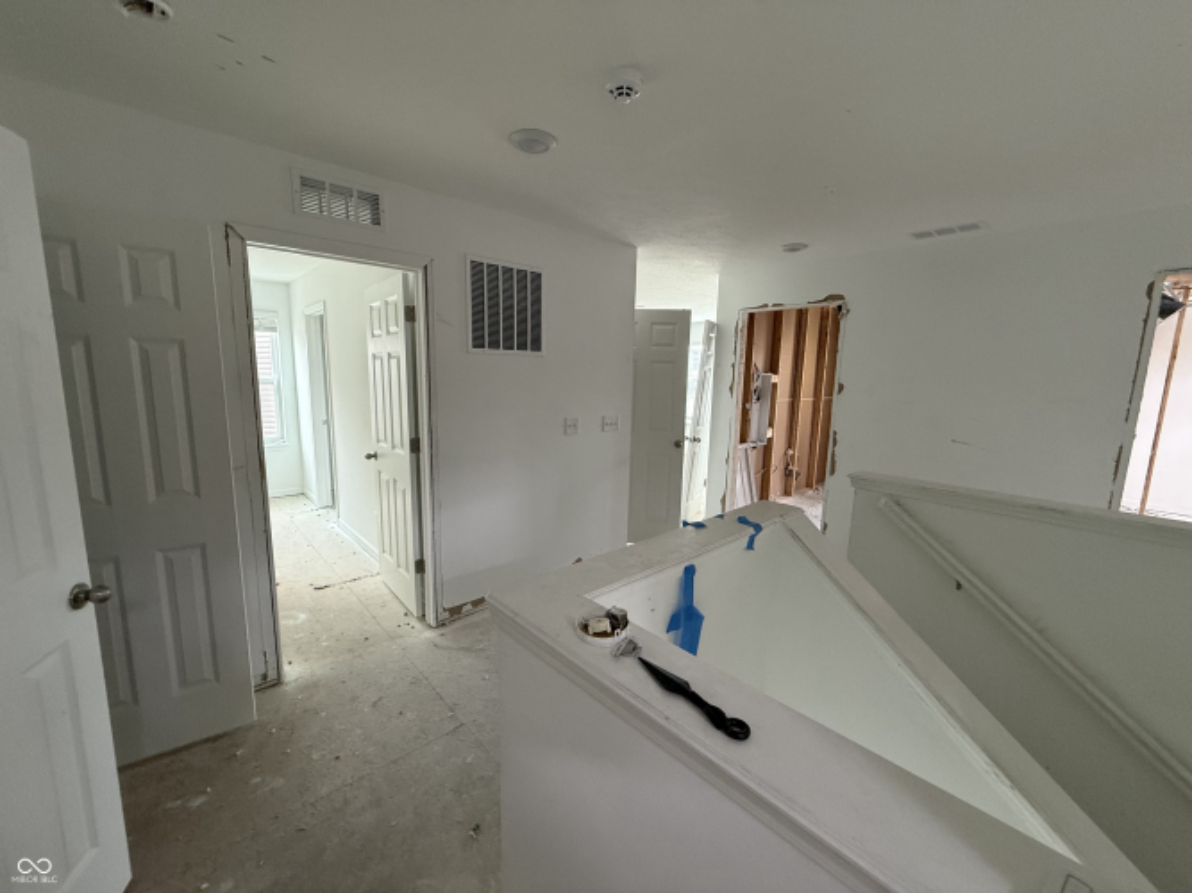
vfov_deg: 85.7
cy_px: 446
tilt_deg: -8.0
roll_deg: -1.1
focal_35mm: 14
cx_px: 596
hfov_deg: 102.1
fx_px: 482
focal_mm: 2.22
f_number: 2.2
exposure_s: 1/81
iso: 400
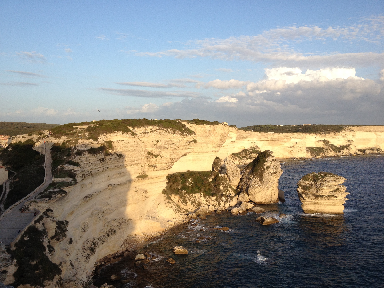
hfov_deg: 52.6
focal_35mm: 35
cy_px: 144
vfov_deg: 40.7
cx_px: 192
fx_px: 388
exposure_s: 1/824
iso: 64
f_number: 2.4
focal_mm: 4.28
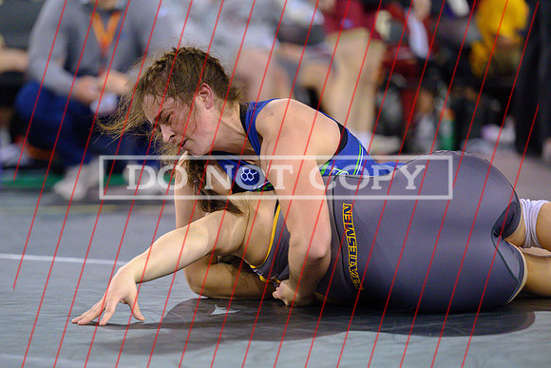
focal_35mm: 206
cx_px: 198
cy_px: 215
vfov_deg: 6.7
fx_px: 3150
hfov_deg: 10.0
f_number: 2.8
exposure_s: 1/800
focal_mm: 160
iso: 5600
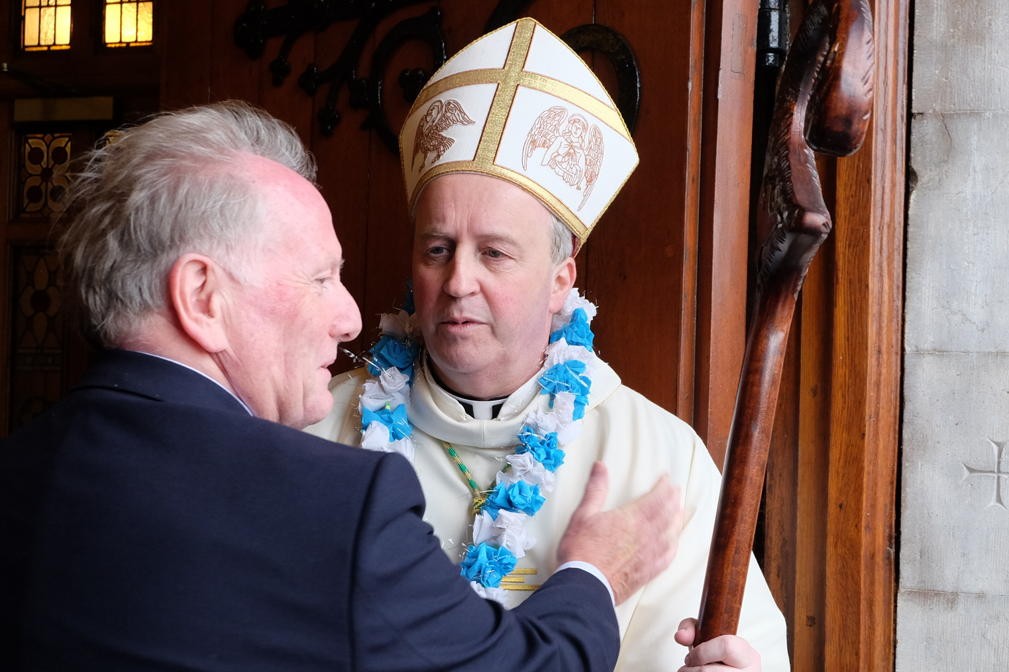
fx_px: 1457
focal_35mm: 52
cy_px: 382
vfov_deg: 26.0
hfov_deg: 38.2
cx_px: 488
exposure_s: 1/100
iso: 1000
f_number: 5
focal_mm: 22.2
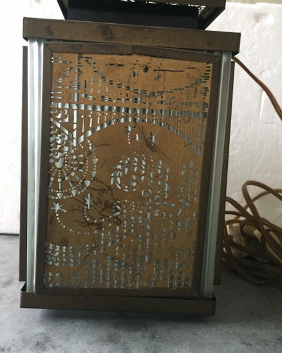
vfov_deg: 57.2
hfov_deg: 47.1
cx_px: 143
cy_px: 171
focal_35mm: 31
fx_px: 324
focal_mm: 4.15
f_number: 2.2
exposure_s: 1/33
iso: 250
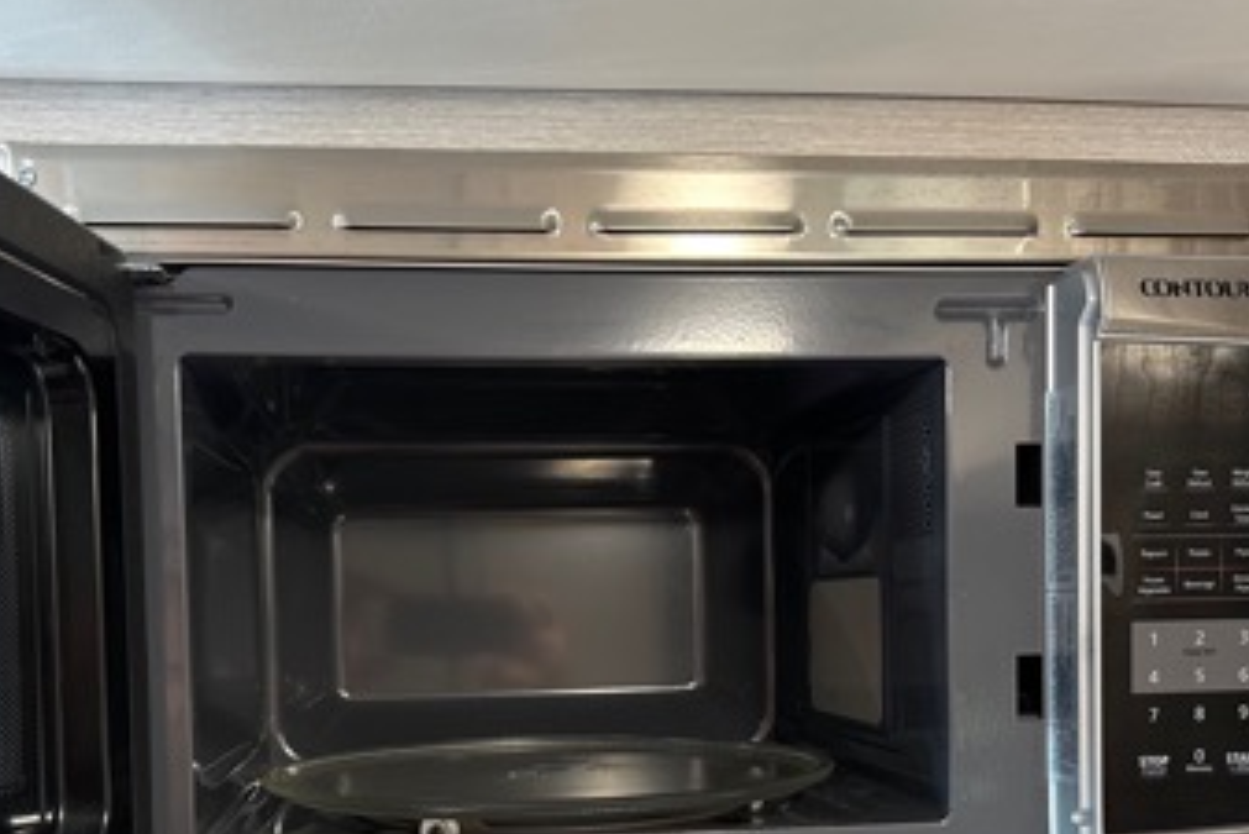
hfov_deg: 48.4
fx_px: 1388
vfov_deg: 32.6
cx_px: 604
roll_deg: -1.0
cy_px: 662
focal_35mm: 40
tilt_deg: -4.5
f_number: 1.78
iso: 250
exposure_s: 1/67
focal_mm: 6.86
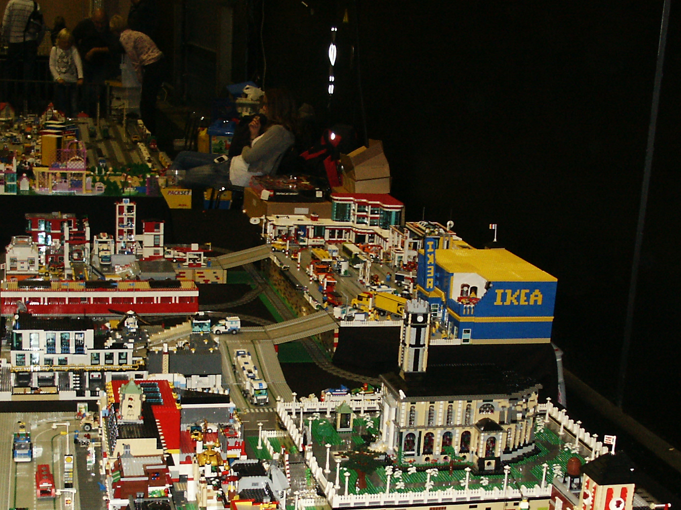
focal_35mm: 57
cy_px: 339
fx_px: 1121
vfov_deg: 25.5
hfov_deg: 33.8
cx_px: 330
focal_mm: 7.2
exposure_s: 1/45
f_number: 3
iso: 200
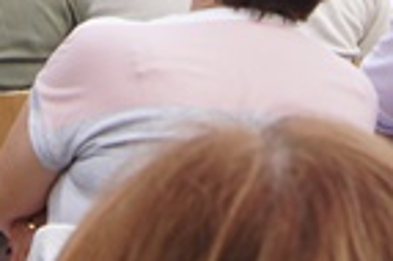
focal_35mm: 246
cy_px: -363
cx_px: 19
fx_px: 2682
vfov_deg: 5.4
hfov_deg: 8.3
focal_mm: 26
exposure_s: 1/50
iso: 100
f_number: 7.1
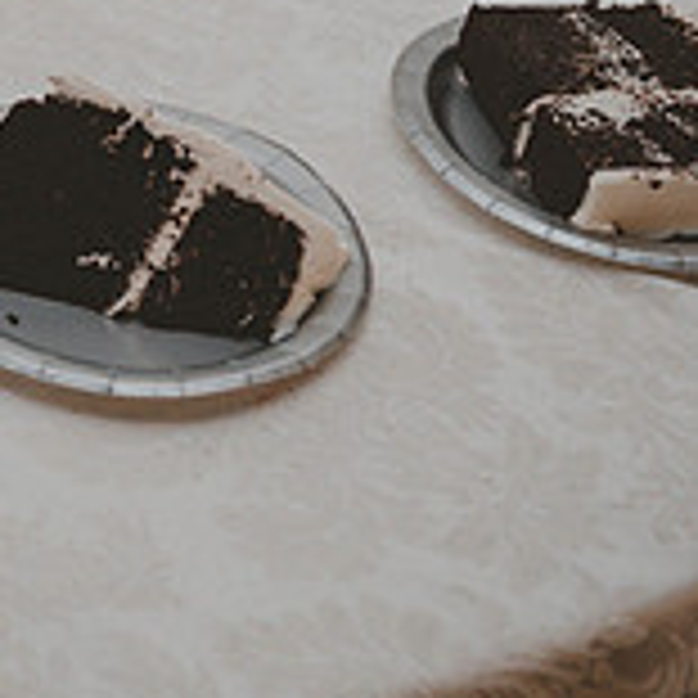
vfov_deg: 15.2
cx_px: -357
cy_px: -215
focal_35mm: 109
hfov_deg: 14.8
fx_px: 2487
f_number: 4
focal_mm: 31.5
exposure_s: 1/60
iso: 1250
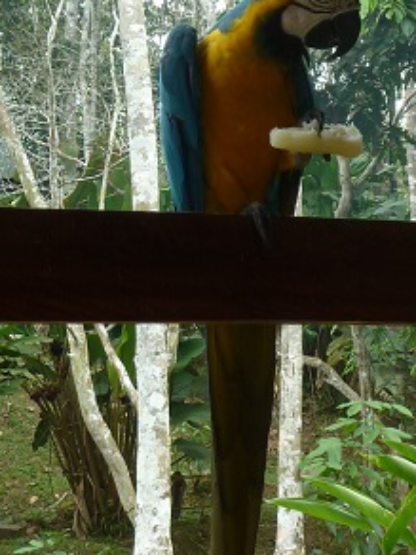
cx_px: 237
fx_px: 2163
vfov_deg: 14.5
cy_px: 124
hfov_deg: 11.0
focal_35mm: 135
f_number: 3.7
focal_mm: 7.3
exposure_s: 1/100
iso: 80
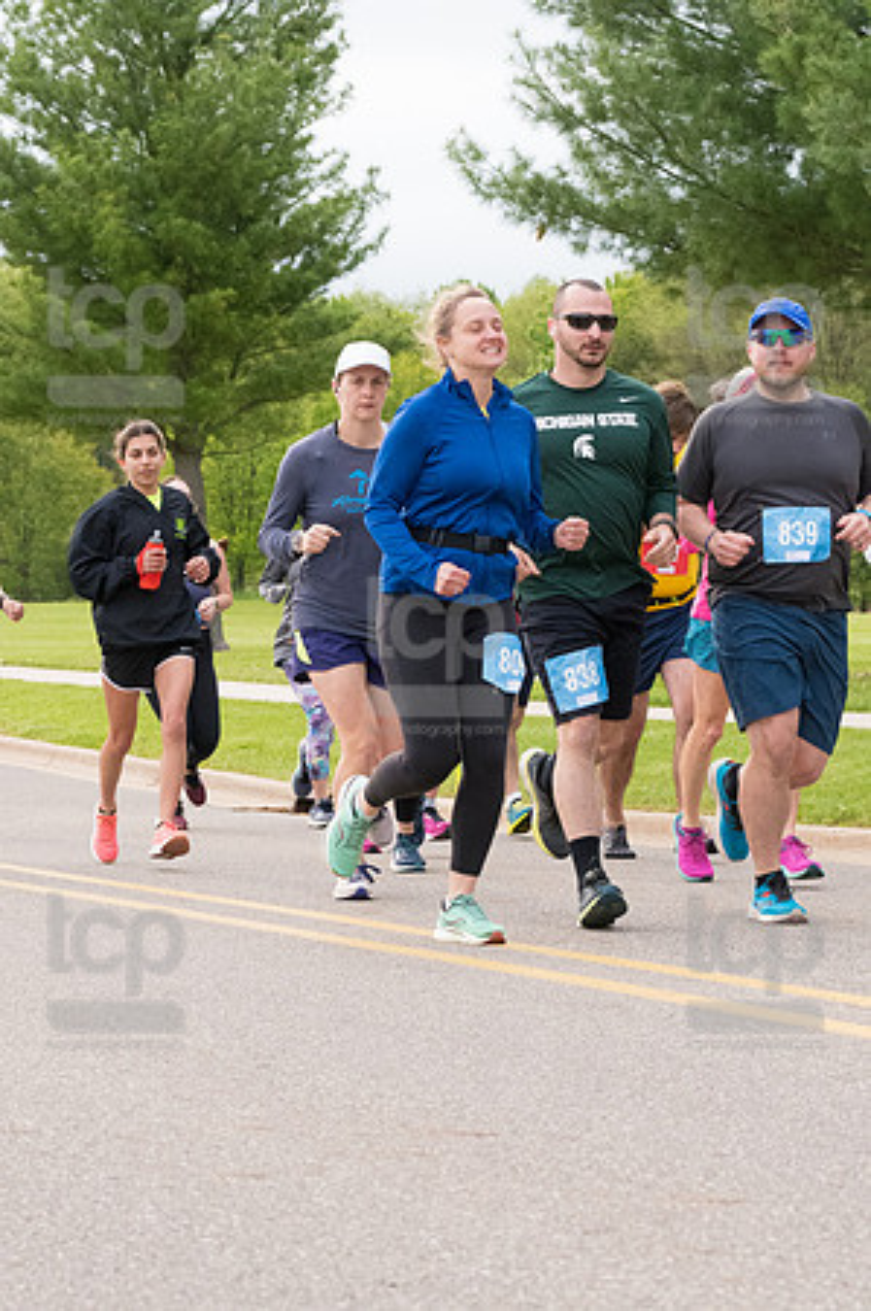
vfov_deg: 16.7
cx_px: 436
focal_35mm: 123
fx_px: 4474
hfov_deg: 11.1
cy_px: 656
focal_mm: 82
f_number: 7.1
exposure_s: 1/1600
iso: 4000
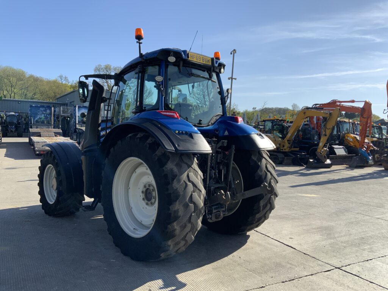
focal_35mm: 29
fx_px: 325
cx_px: 194
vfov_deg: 48.2
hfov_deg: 61.7
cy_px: 146
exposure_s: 1/1675
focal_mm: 3
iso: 16
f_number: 1.8
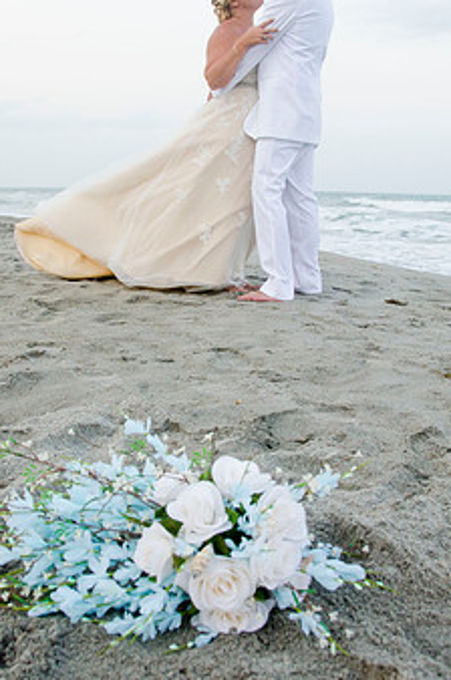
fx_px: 679
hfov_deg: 36.7
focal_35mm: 36
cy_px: 302
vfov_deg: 53.1
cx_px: 209
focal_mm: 18
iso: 200
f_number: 5.6
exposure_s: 1/100
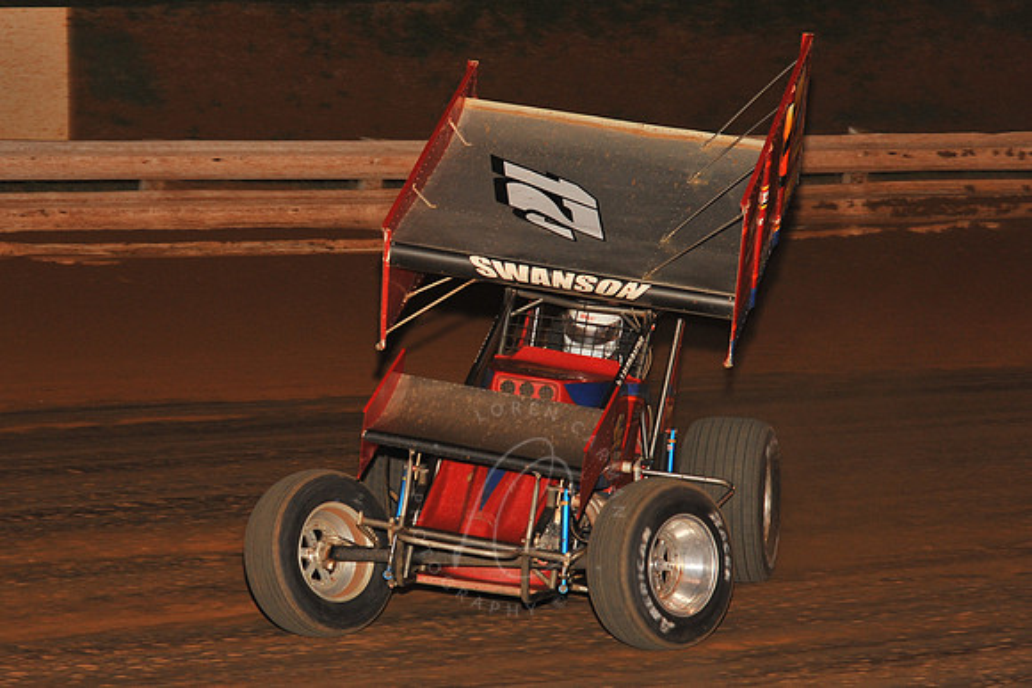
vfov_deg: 12.2
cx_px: 516
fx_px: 3211
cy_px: 344
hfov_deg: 18.3
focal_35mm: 112
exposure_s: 1/320
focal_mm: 112
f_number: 6.3
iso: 800
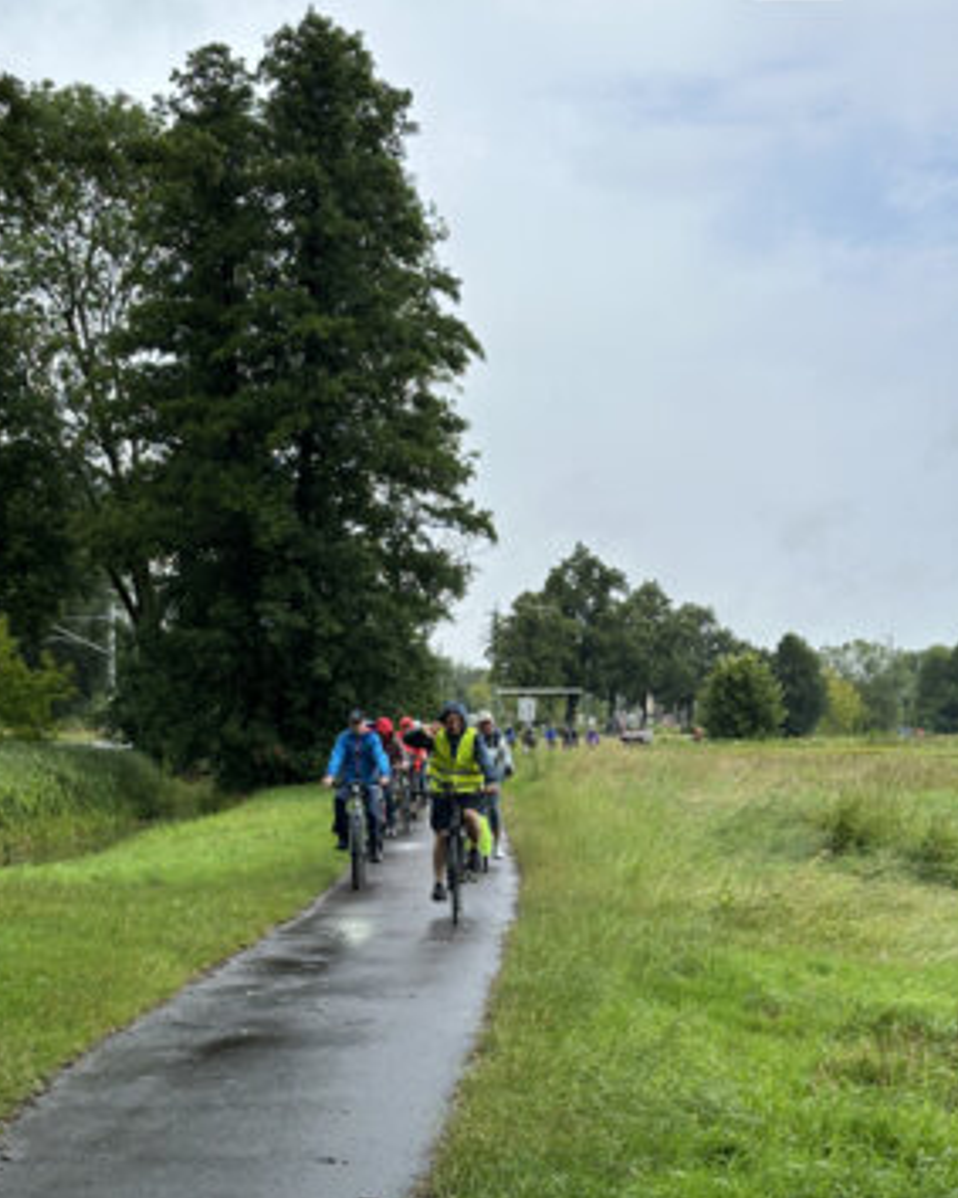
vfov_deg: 35.3
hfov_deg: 28.6
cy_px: 673
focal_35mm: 53
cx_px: 484
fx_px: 1879
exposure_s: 1/2890
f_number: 1.8
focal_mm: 6.9
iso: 64
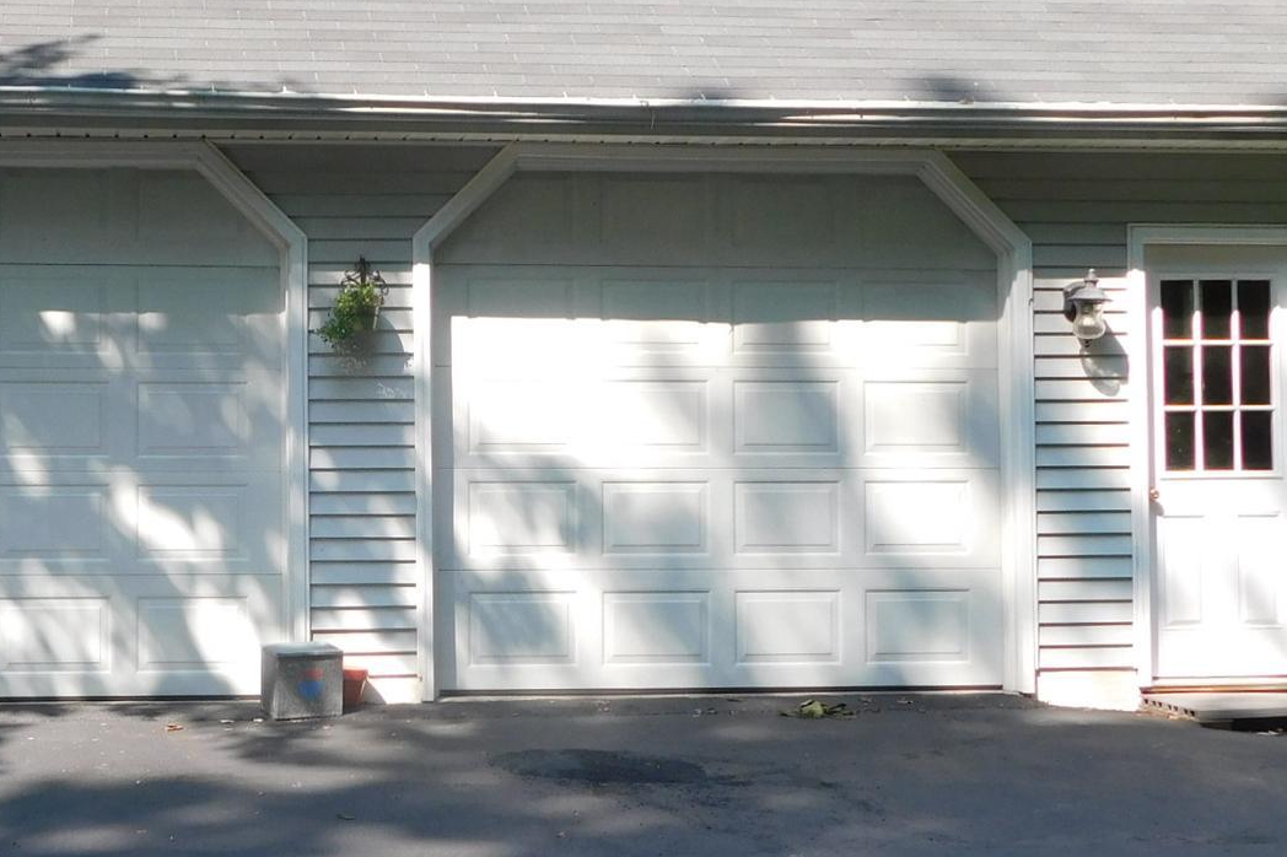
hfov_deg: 32.3
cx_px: 325
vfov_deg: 22.2
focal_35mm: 61
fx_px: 2180
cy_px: 465
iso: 125
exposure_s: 1/320
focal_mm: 5.3
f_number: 3.2
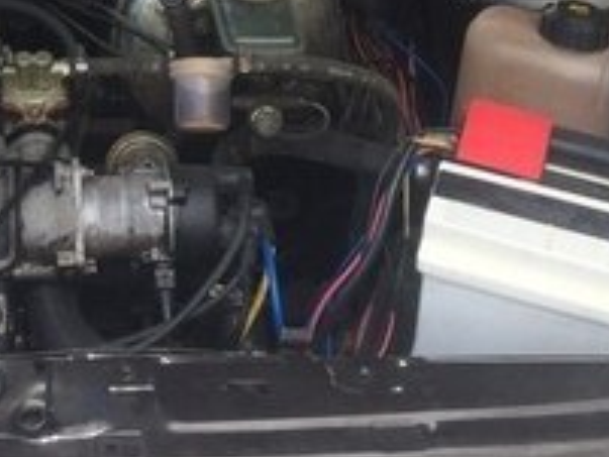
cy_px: -186
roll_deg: +1.3
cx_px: -9
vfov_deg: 14.7
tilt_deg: -25.0
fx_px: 1672
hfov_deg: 20.0
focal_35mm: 95
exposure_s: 1/334
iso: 32
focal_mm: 4.15
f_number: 2.2
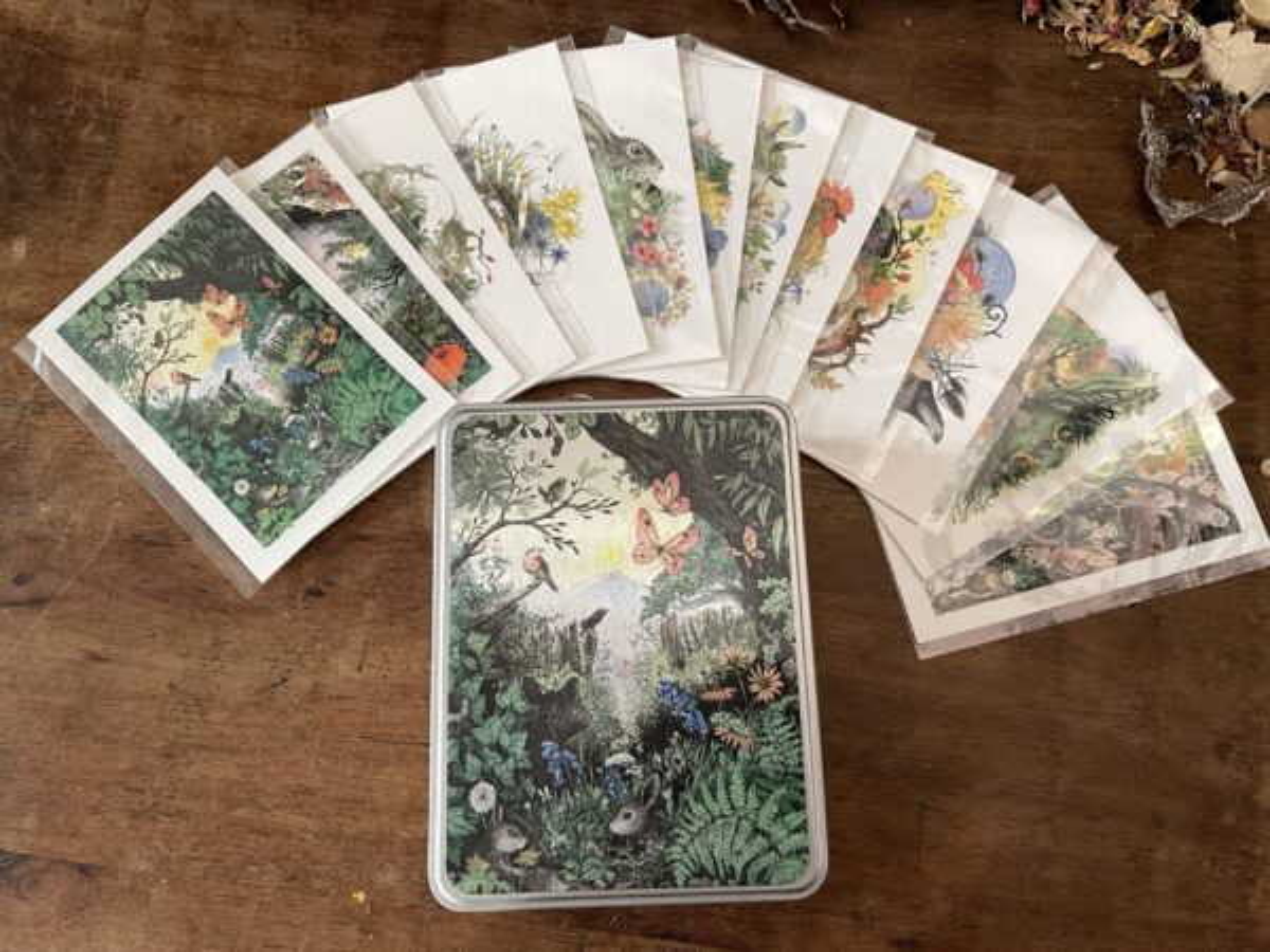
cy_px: 476
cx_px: 635
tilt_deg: -77.8
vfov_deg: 53.1
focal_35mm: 26
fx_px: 954
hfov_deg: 67.3
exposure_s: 1/60
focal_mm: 4.2
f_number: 1.6
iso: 320
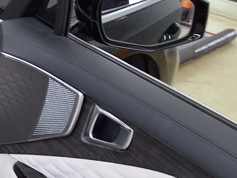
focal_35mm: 91
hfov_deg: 19.4
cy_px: 134
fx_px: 623
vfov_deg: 16.2
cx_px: -94
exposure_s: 1/60
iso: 50
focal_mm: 2.91
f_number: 1.9
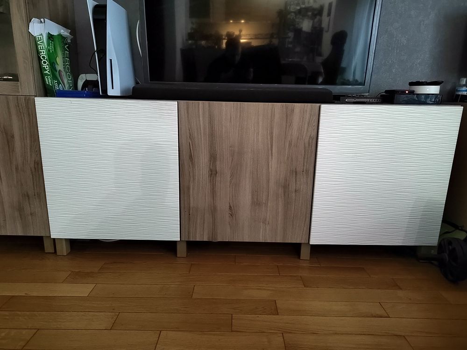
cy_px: 175
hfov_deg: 73.9
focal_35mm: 23
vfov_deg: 58.9
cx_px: 234
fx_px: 310
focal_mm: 5.52
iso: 4880
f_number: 1.9
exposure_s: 1/16.7
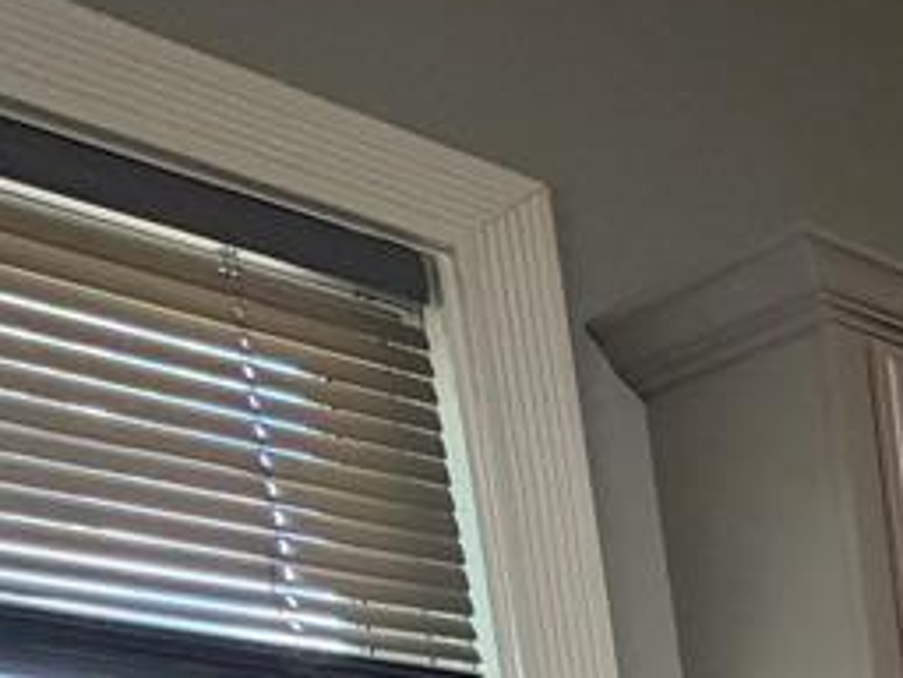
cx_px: 1630
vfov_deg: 19.8
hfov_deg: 21.7
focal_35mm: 56
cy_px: 1194
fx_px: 1461
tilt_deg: -9.8
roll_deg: +2.3
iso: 250
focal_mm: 2.22
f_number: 2.2
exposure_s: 1/60
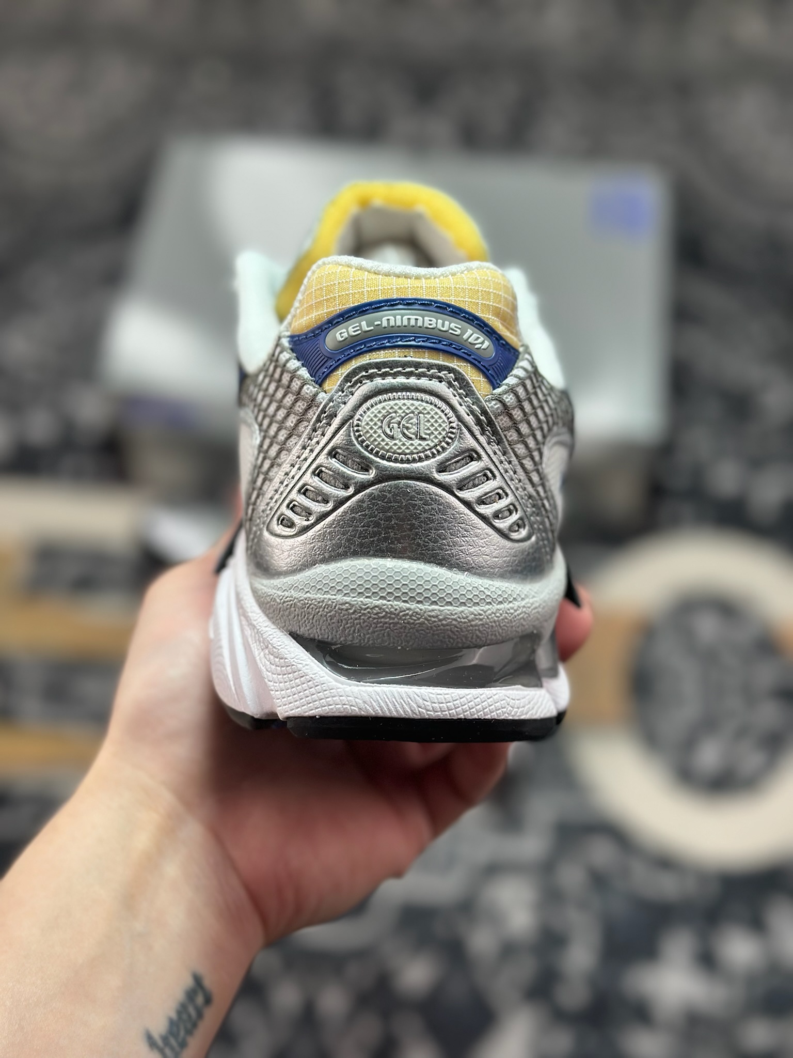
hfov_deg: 30.3
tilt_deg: -57.0
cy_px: 529
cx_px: 396
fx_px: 1466
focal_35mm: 48
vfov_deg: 39.7
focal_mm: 6.86
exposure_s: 1/858
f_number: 1.78
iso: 80
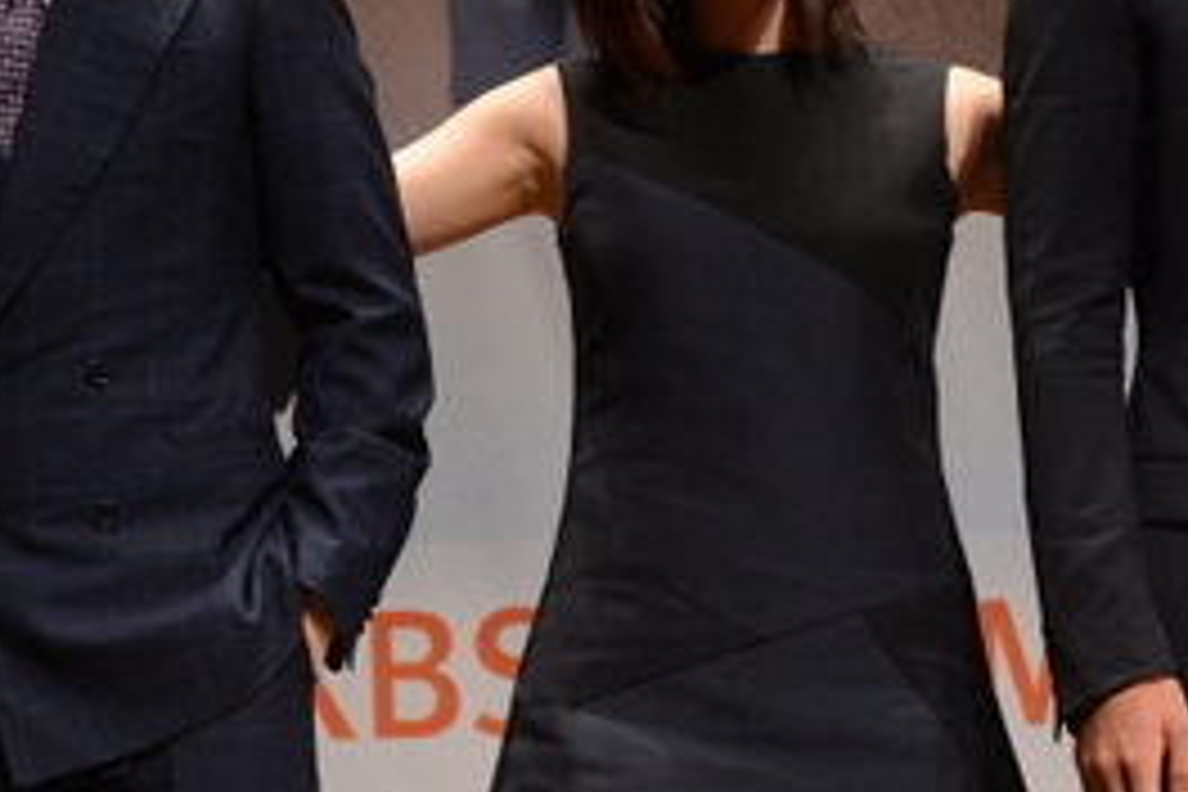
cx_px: 706
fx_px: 7523
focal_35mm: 228
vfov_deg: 6.0
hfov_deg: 9.0
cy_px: 266
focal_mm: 95
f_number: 5
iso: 1600
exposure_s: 1/100
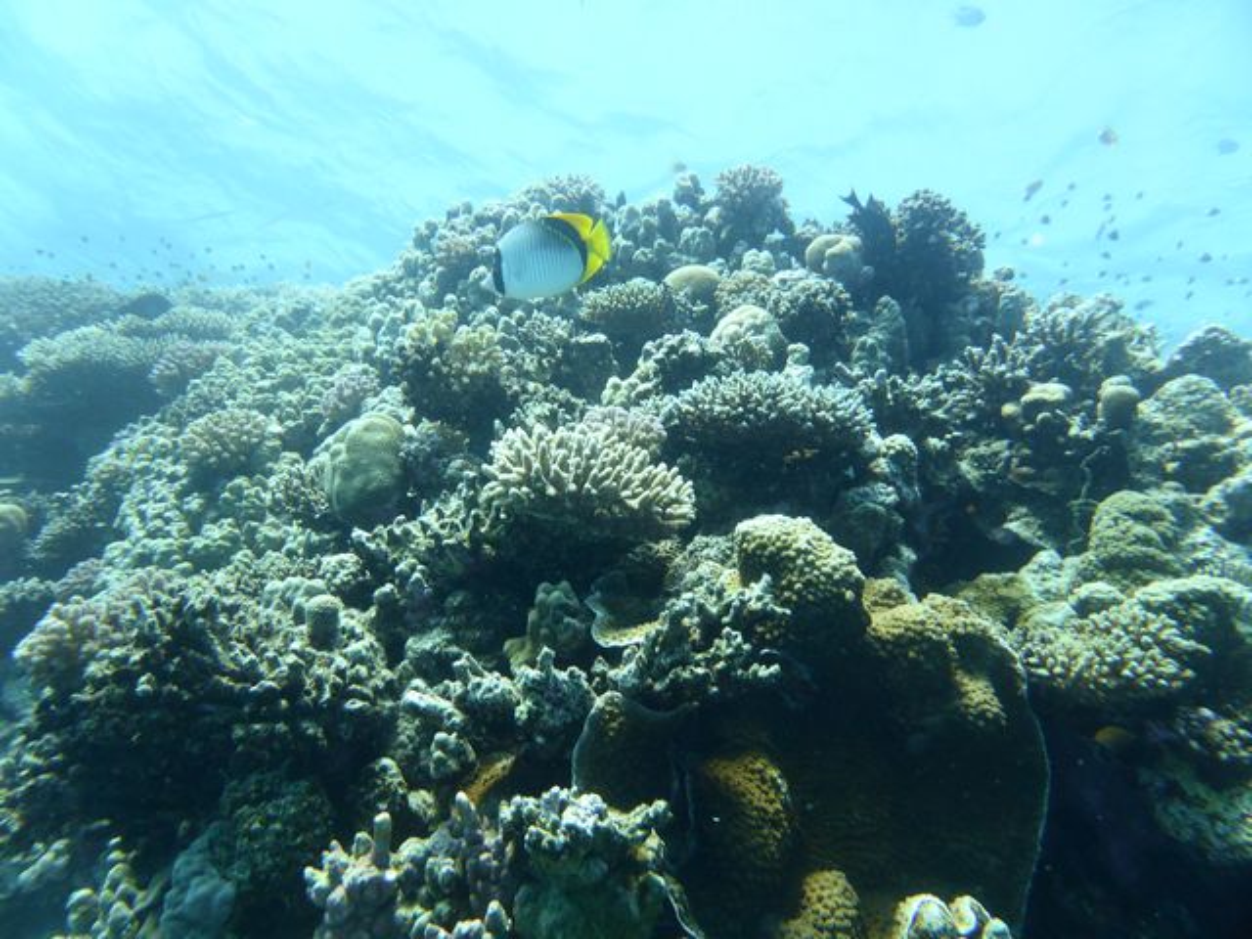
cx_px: 626
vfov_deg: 56.8
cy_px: 470
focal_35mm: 24
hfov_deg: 71.6
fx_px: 868
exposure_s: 1/160
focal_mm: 4.3
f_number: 3.3
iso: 100
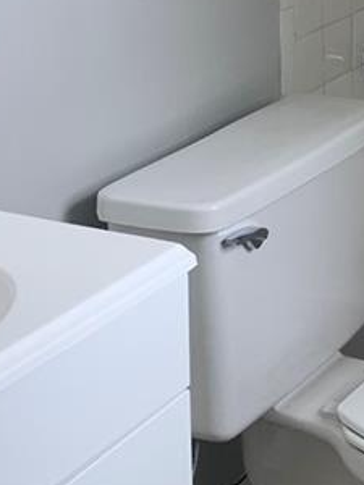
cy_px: -8
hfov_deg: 13.4
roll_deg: -1.0
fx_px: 1458
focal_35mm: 104
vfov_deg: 18.4
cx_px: 555
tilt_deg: -13.4
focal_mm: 4.25
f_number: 1.8
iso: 50
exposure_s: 1/120
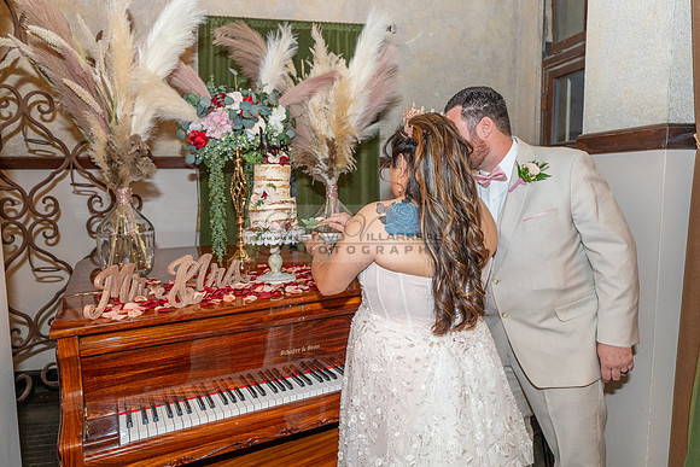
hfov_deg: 73.7
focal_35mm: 24
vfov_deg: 53.2
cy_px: 234
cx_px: 350
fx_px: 467
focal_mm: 24
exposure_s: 1/160
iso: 1600
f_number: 2.8
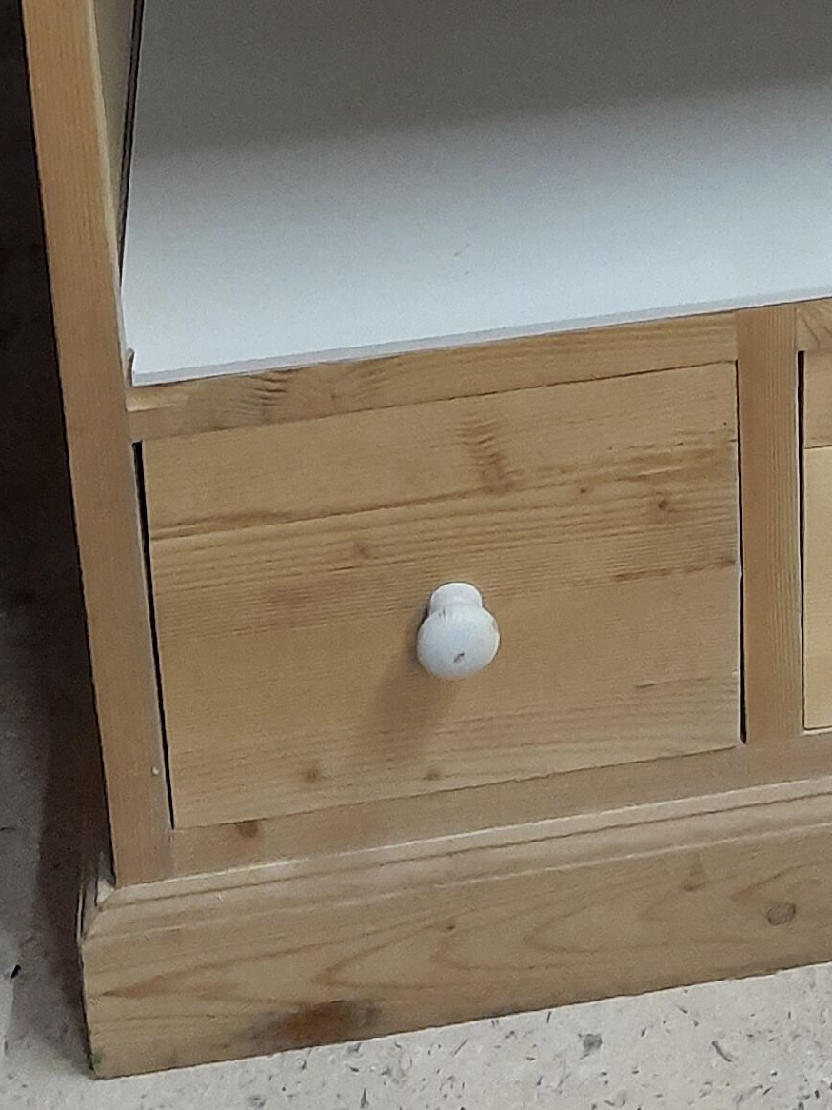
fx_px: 2917
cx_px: 963
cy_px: -784
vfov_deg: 17.9
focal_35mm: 91
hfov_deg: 15.7
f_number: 1.8
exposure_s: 1/25
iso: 640
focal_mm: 3.98
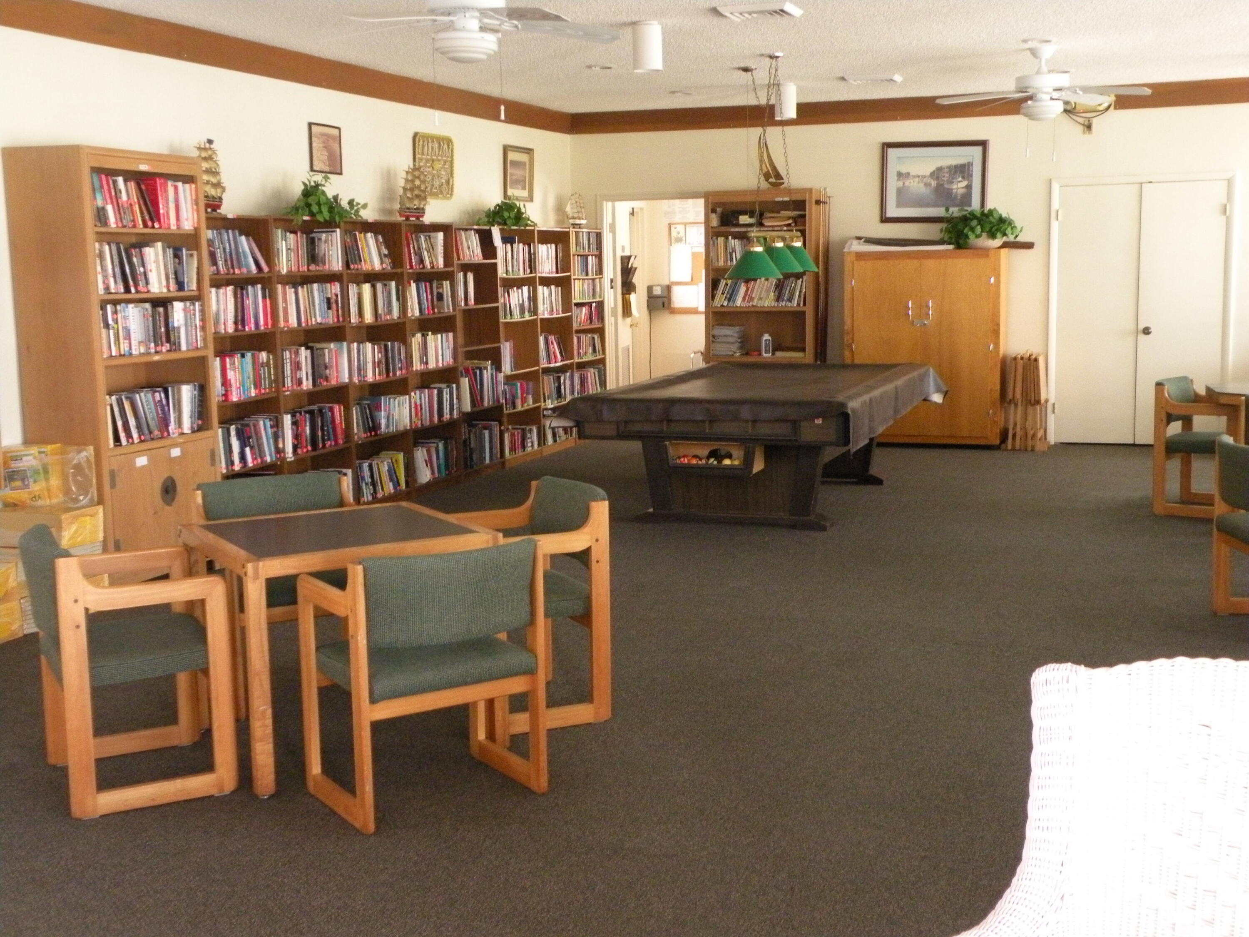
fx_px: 1515
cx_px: 624
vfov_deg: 34.3
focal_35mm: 42
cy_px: 468
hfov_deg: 44.8
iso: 400
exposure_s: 1/34
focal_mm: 7.4
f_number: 3.2
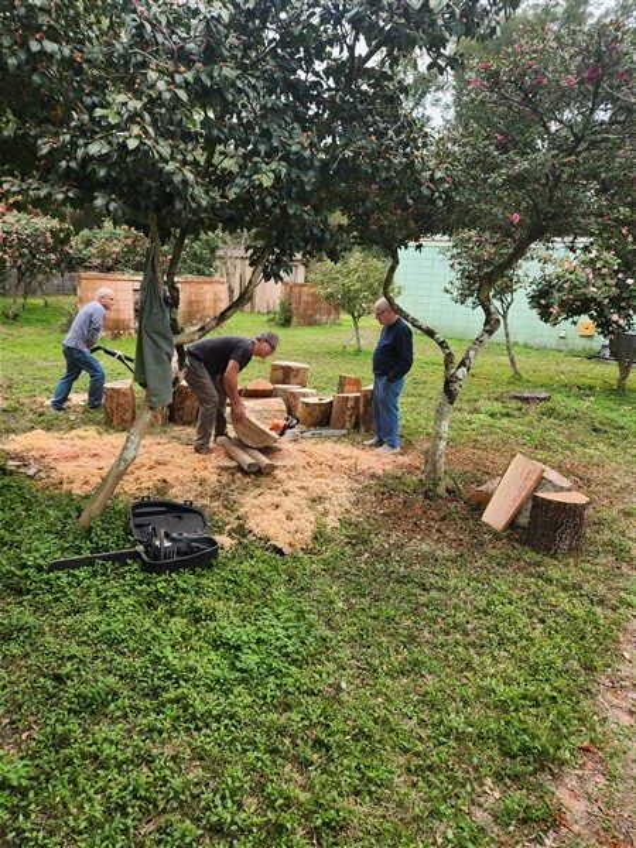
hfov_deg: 58.9
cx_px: 318
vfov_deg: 73.9
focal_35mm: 23
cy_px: 424
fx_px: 563
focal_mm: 5.4
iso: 32
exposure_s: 1/180
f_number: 1.8
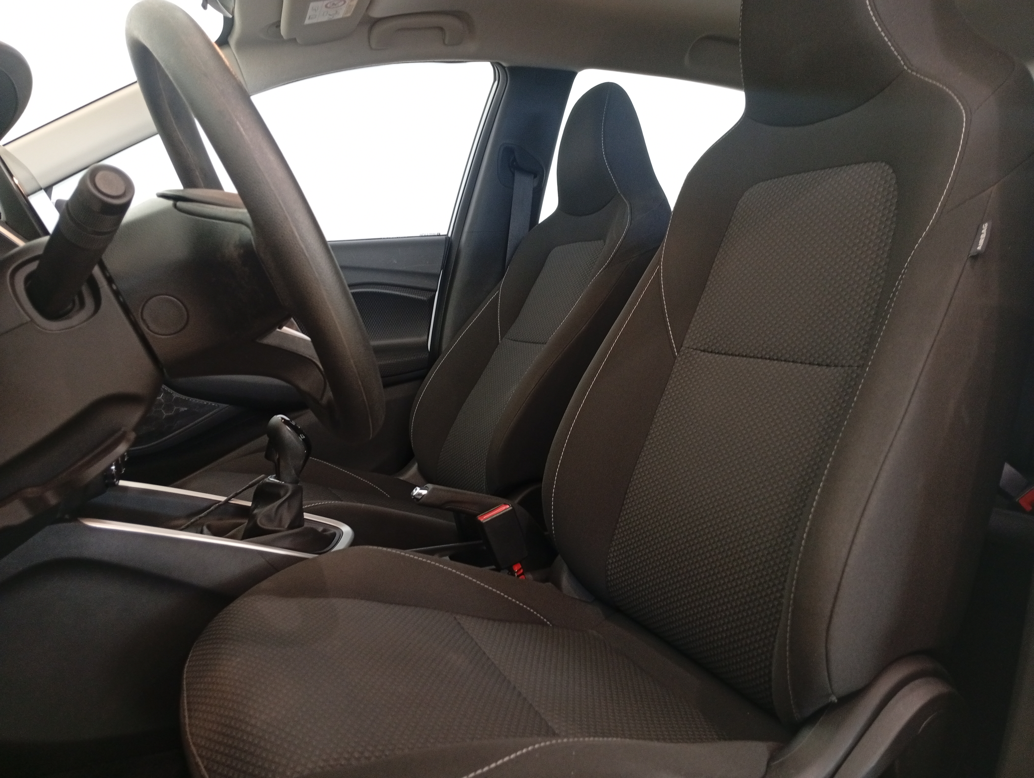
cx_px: 517
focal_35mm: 27
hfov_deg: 65.2
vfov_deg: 51.5
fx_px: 808
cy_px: 389
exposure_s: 1/30
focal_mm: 3.98
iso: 654
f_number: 1.8
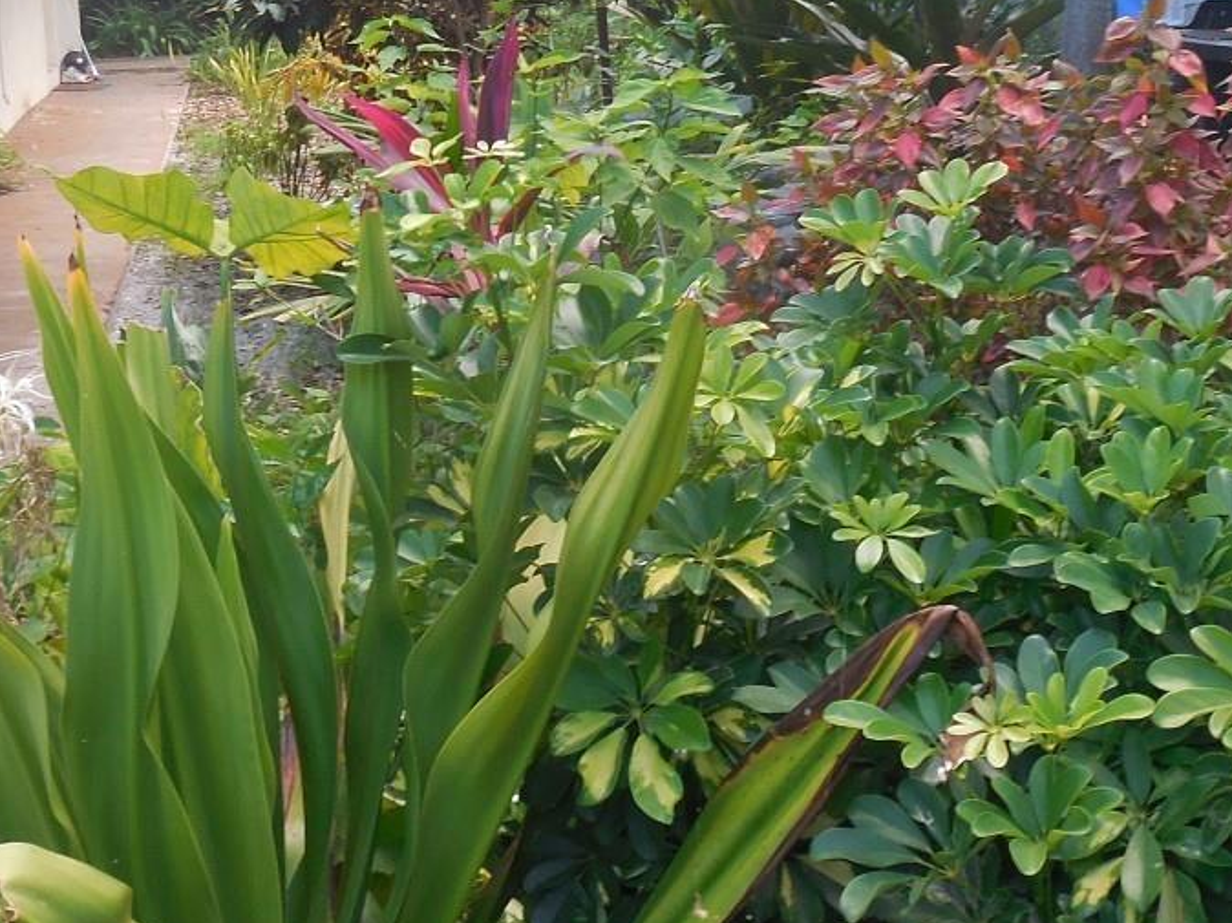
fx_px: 2206
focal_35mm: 62
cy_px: 121
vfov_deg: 23.1
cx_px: 453
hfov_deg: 31.1
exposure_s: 1/50
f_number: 4
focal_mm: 5.2
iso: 125
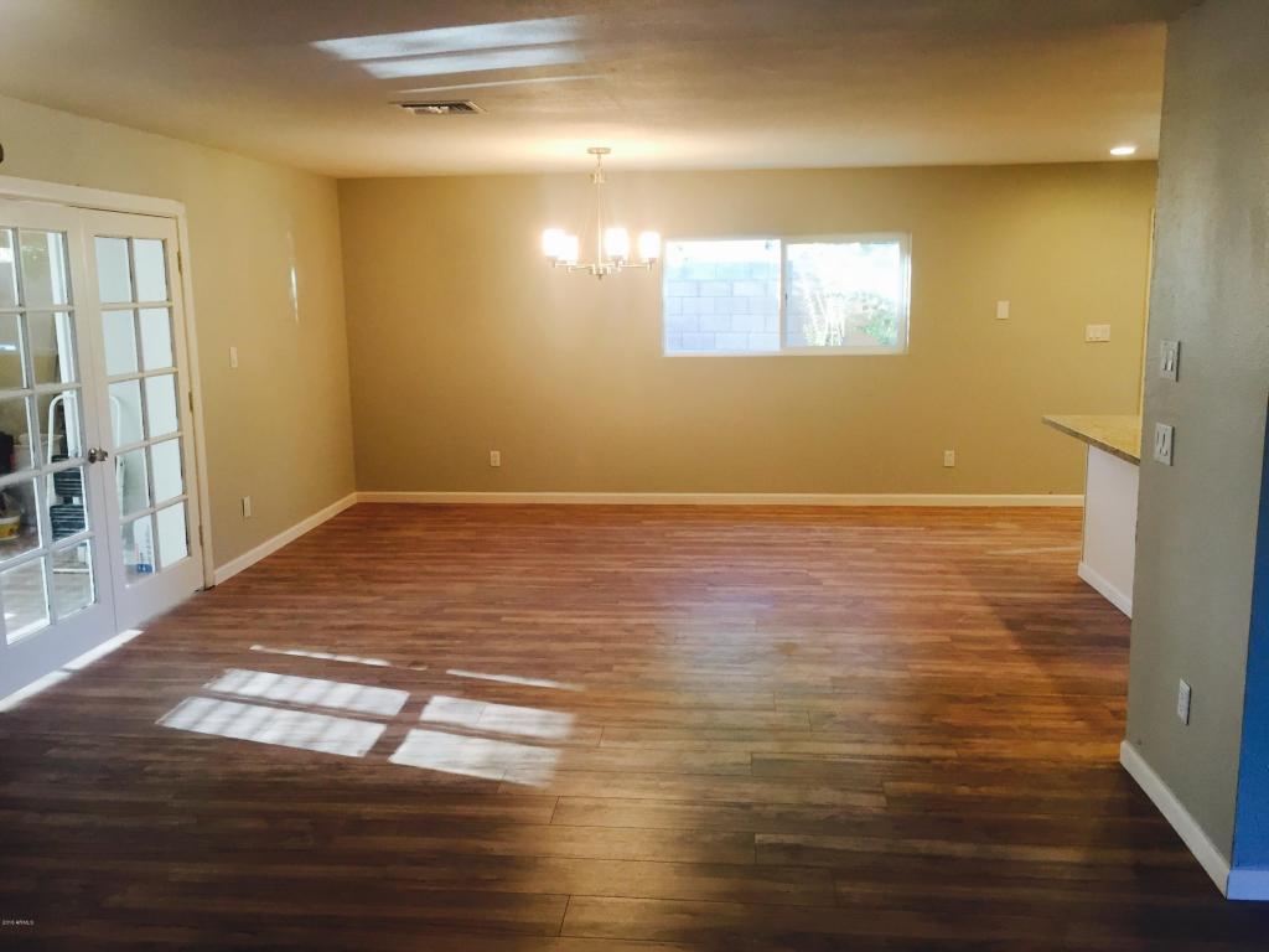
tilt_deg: -9.6
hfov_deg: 61.7
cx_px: 634
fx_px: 1063
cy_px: 476
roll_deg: +0.4
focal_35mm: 29
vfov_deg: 48.2
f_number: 2.2
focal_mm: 4.15
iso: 32
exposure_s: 1/30
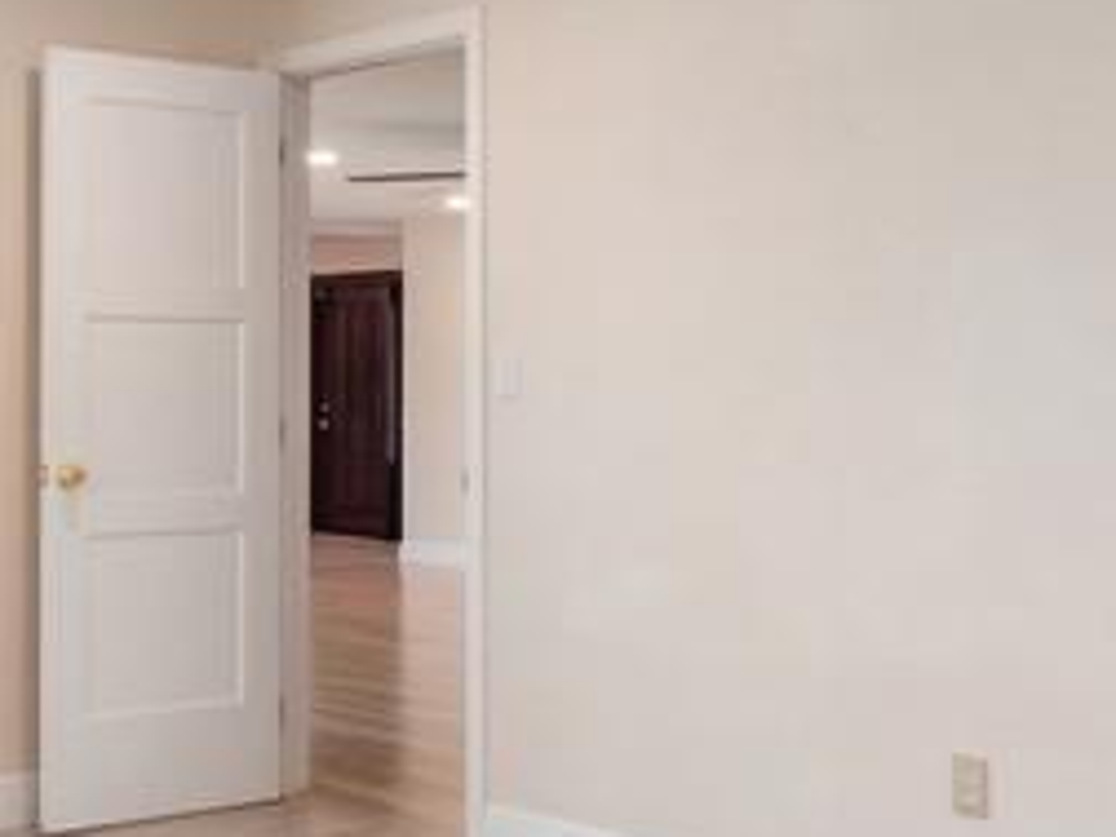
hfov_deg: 32.5
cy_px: 394
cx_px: 173
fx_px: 1838
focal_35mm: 57
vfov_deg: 25.7
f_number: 7.1
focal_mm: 7
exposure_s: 1/10
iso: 200
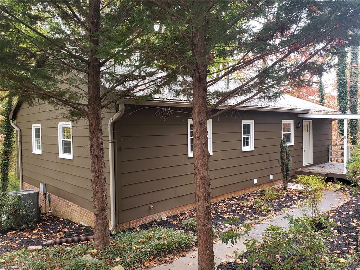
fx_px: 270
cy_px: 135
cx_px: 180
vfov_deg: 53.1
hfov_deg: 67.3
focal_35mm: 26
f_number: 2.4
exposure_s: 1/50
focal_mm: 4.3
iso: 160
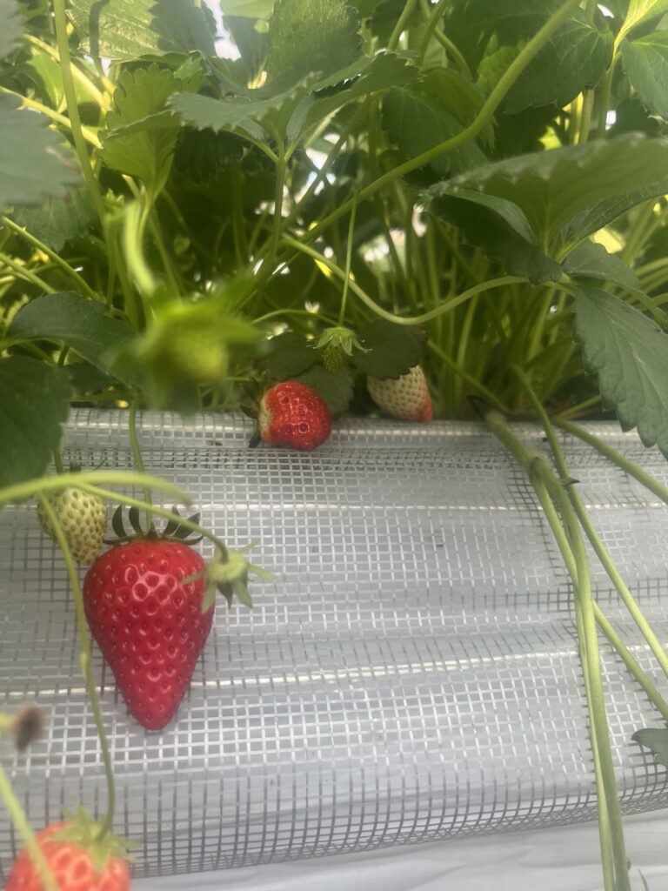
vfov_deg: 67.3
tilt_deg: -0.8
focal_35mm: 26
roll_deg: -1.4
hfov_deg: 53.1
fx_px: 669
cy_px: 446
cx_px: 334
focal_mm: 5.1
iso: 32
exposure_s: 1/133
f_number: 1.6
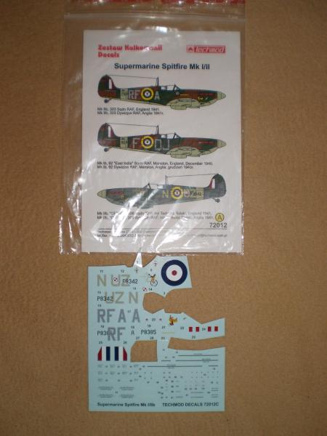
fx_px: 453
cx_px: 164
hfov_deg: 39.7
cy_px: 218
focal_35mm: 36
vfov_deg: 51.4
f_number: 3.1
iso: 125
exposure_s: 1/30
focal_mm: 6.3
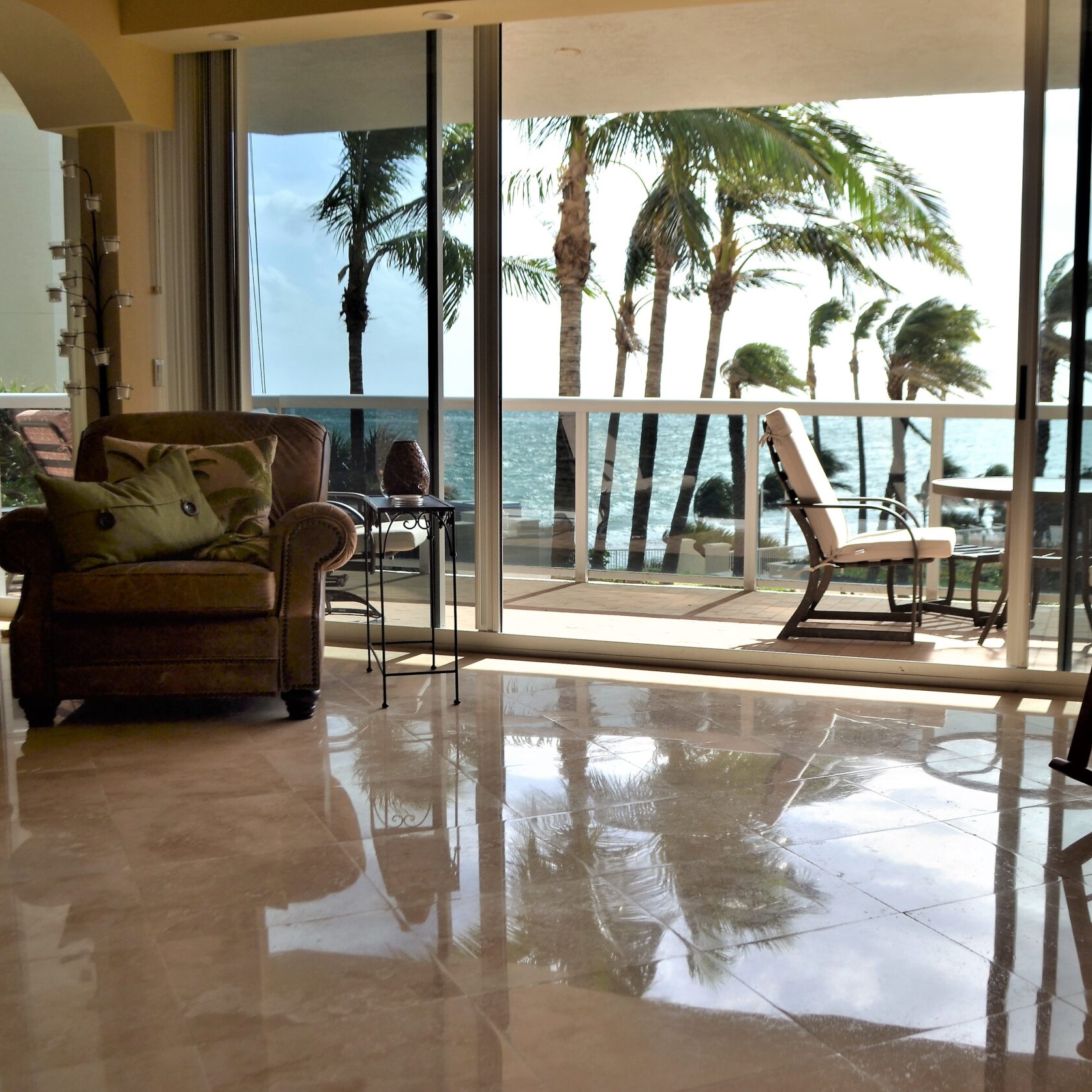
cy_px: 546
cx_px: 672
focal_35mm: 39
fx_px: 1392
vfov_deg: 42.8
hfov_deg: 42.6
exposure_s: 1/500
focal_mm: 20
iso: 100
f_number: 3.8
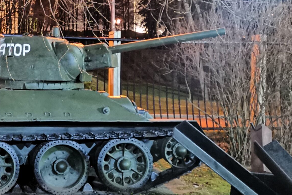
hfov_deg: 28.1
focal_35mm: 67
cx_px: -7
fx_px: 543
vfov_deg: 20.3
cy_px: 87
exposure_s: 4
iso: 1250
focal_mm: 4.75
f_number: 1.8
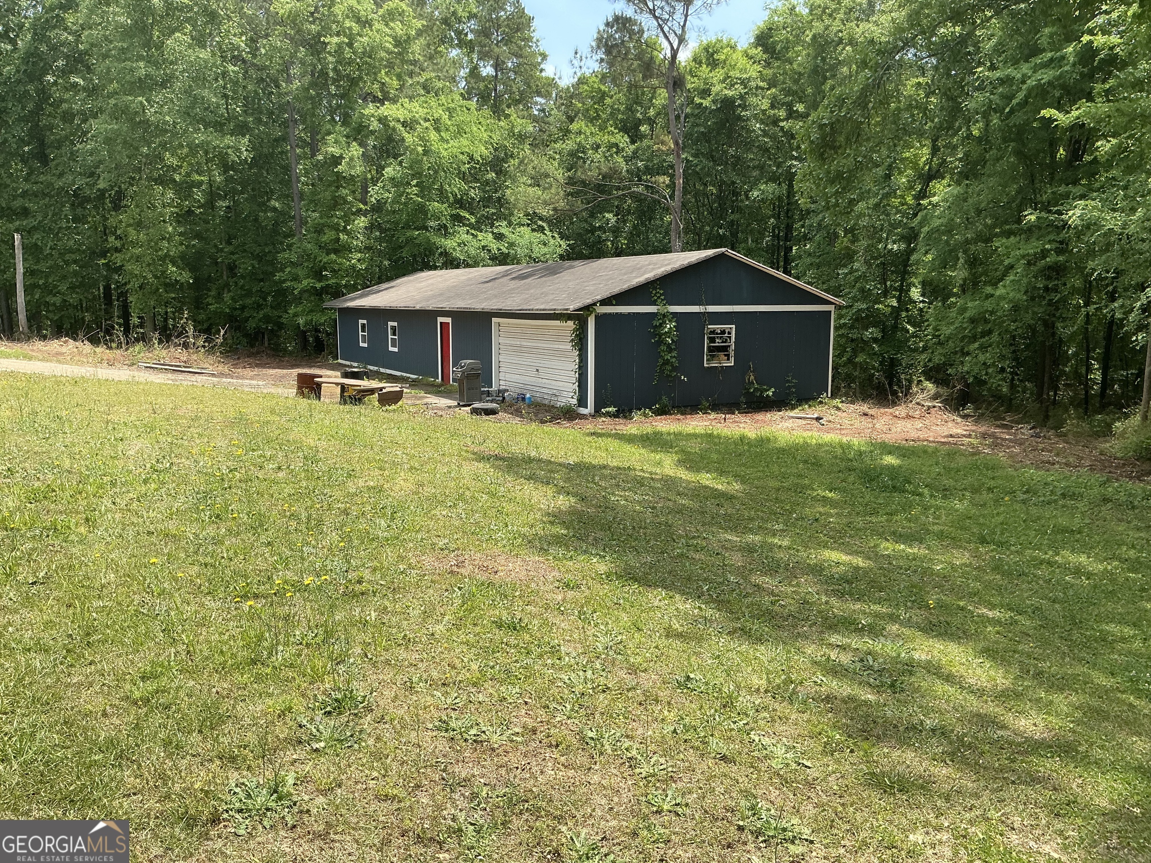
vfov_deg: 49.7
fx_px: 931
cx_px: 576
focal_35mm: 28
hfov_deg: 63.4
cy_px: 432
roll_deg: -1.1
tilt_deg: -6.9
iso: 25
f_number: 1.8
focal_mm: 3
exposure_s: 1/770
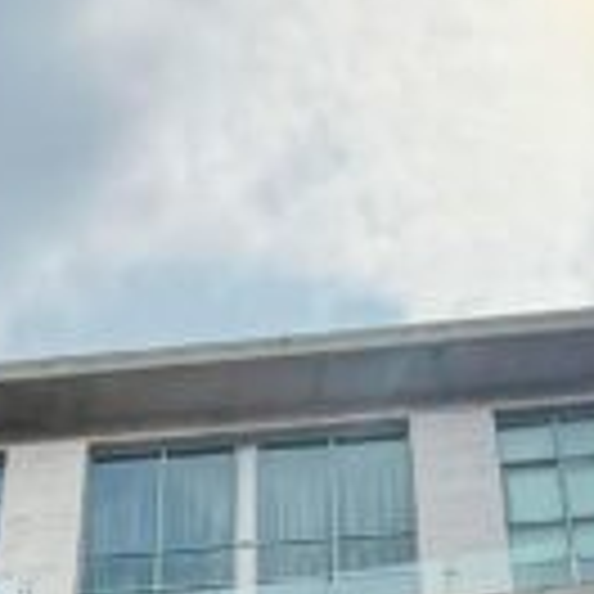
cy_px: 1116
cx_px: 220
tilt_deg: +26.3
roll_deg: -0.8
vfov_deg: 18.1
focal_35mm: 72
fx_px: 1398
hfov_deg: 23.9
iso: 64
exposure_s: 1/2024
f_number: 2.2
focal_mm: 2.22
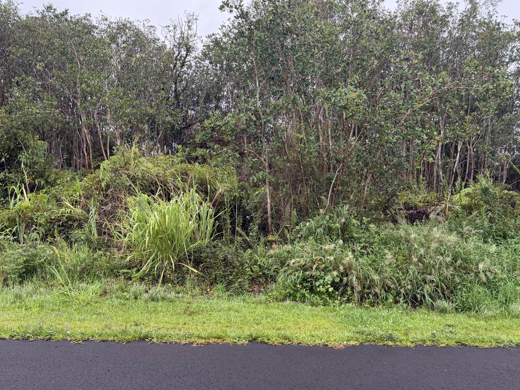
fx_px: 436
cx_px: 256
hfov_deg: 61.7
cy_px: 203
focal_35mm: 29
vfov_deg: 48.2
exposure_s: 1/504
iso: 100
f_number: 1.78
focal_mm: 6.76
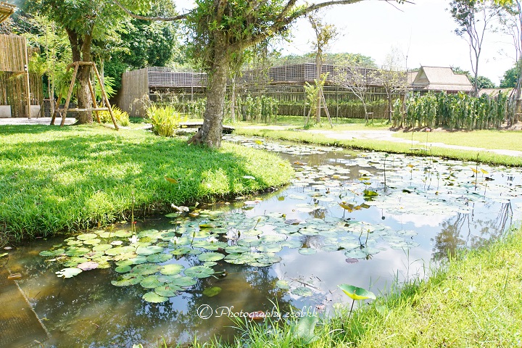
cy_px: 174
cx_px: 261
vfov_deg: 47.9
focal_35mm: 27
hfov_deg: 67.4
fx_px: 391
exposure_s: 1/1250
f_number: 5.6
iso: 640
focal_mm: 18
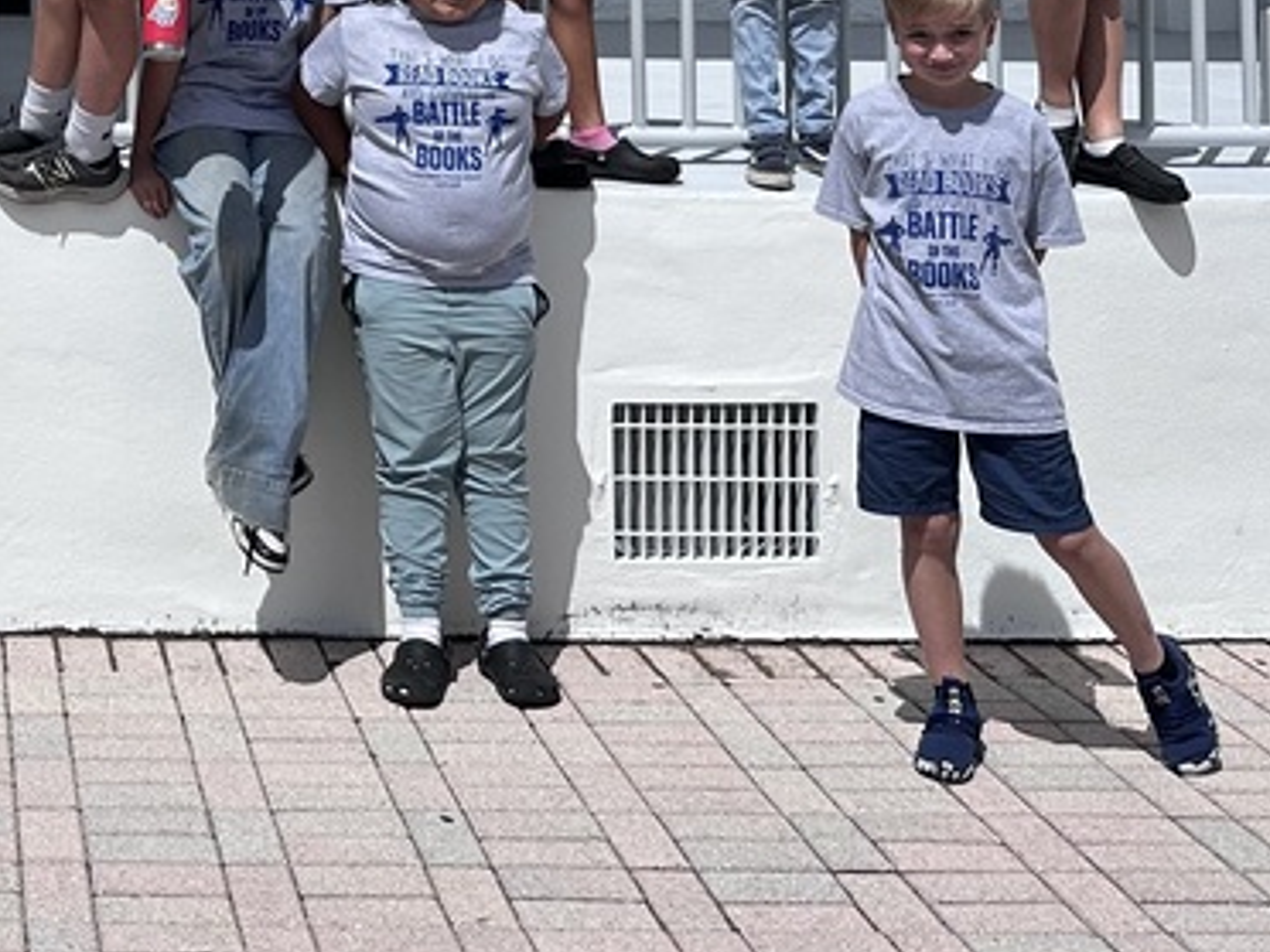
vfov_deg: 20.4
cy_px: -266
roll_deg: -0.3
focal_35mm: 66
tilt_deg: +1.4
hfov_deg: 27.0
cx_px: -116
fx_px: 2421
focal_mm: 6.86
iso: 80
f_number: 1.78
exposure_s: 1/10753
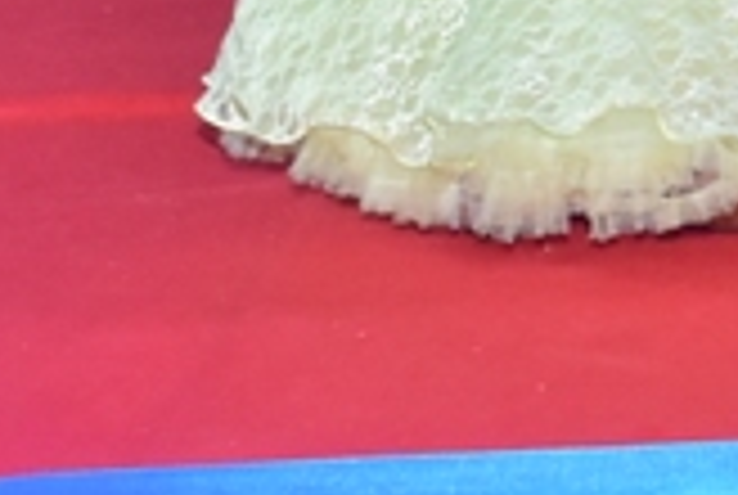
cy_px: -794
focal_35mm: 318
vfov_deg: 4.2
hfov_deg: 6.1
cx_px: 2052
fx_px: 6531
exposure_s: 1/160
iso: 400
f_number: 4.5
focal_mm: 34
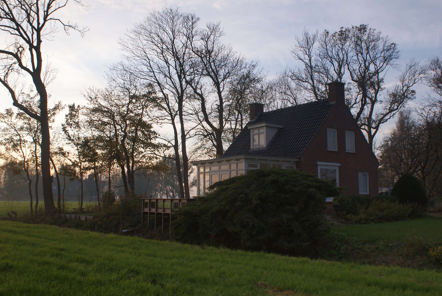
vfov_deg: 37.0
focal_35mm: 36
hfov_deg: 53.1
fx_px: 443
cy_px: 148
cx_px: 221
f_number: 7.1
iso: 100
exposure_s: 1/60
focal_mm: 24
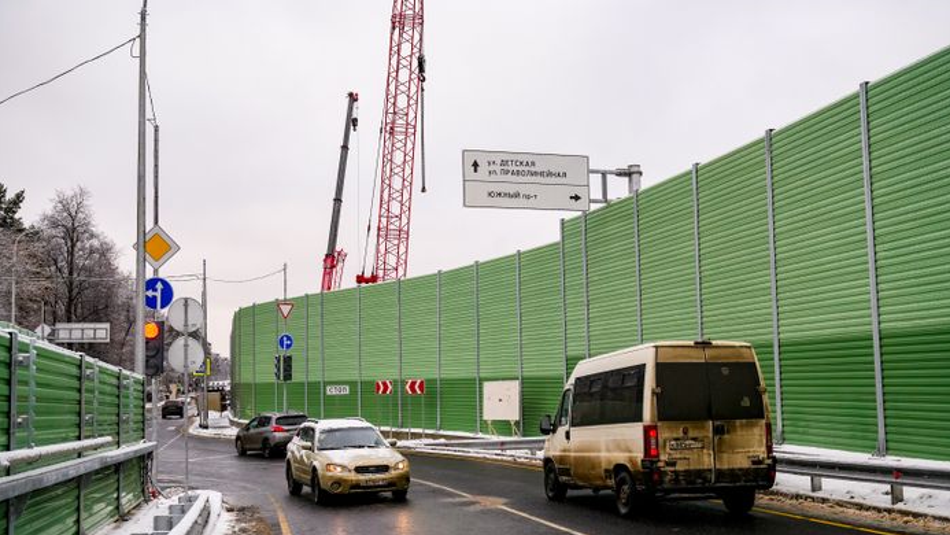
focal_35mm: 37
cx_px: 476
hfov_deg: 54.0
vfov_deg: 31.9
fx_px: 932
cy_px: 309
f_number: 5
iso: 1250
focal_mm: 35
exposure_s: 1/800
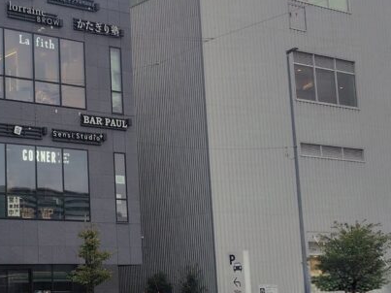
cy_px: 130
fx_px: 824
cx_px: 50
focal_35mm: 73
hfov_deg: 25.9
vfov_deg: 20.1
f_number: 1.9
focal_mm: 5.6
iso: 50
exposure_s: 1/265
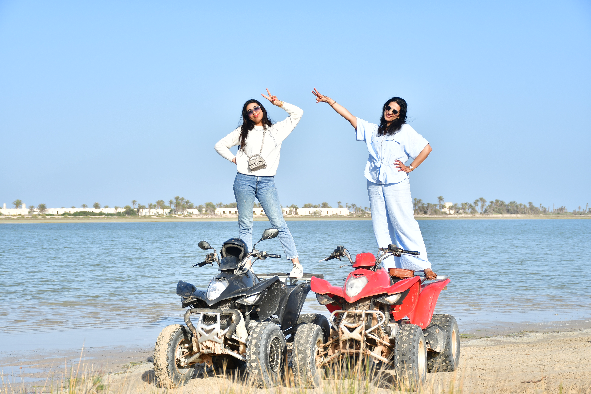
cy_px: 197
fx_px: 1034
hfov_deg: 31.9
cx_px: 296
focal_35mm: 63
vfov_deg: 21.6
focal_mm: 42
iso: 100
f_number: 4.5
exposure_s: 1/640
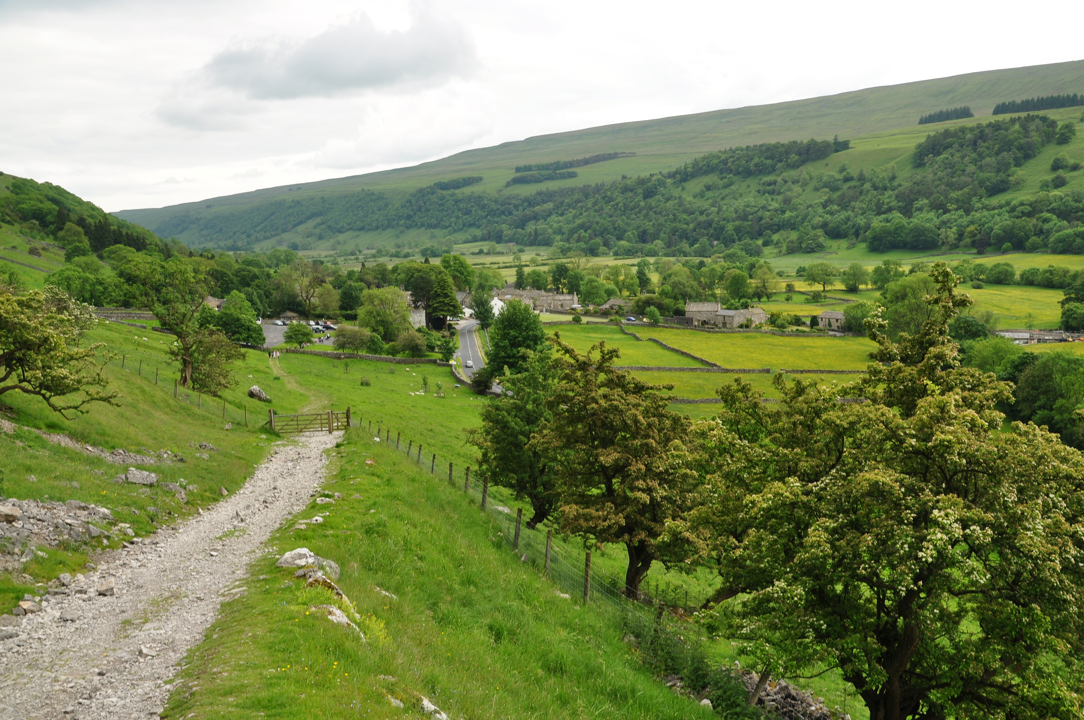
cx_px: 542
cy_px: 360
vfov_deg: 38.3
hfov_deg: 55.2
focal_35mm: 34
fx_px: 1038
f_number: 9
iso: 200
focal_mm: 23
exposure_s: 1/160
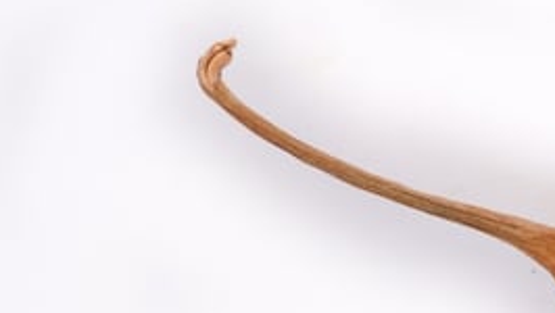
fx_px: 2334
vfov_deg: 7.6
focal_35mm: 159
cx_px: 780
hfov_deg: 13.0
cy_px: 322
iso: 250
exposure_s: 1/100
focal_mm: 35
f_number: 10
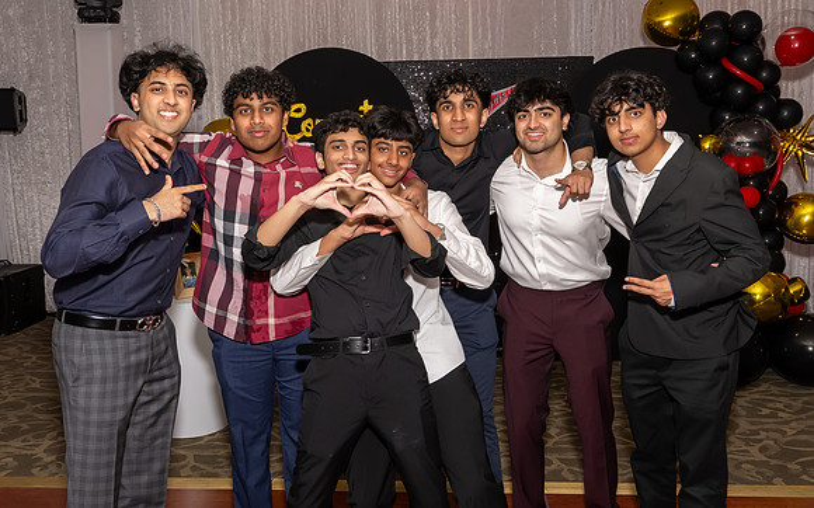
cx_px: 389
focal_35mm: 33
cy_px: 210
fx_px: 735
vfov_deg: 38.0
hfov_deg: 58.0
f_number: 8
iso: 1000
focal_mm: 17
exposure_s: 1/250
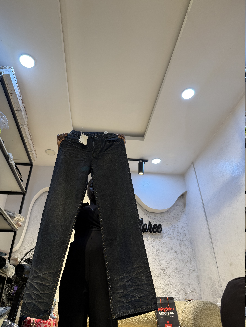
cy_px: 164
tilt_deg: +32.7
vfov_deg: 71.6
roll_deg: +0.4
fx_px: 227
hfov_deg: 56.8
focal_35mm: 24
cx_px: 123
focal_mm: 6.76
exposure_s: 1/100
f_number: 1.78
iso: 80
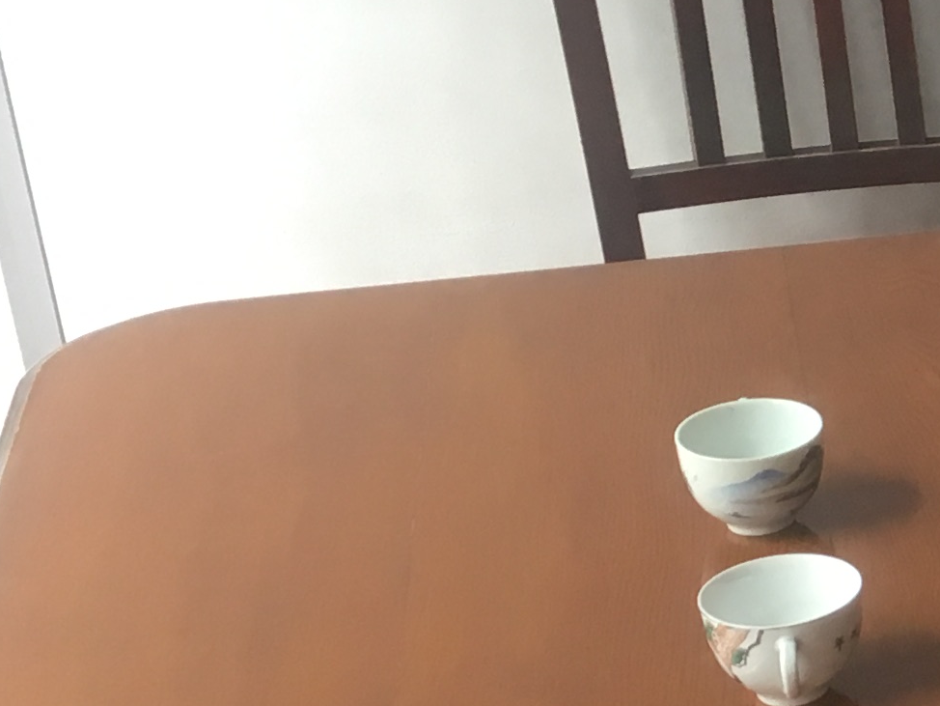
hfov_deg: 14.0
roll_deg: -1.7
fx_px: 3259
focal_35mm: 120
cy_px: 412
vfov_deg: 12.3
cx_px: 1848
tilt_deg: -24.9
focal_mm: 4.15
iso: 64
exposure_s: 1/33
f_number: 2.2
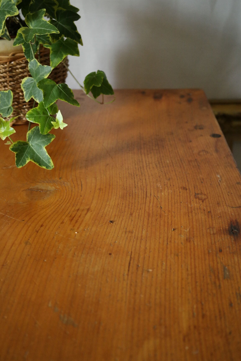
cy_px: 180
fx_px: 432
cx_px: 120
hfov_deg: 31.2
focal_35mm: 43
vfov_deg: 45.4
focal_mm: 28
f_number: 6.3
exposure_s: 1/30
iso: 1600
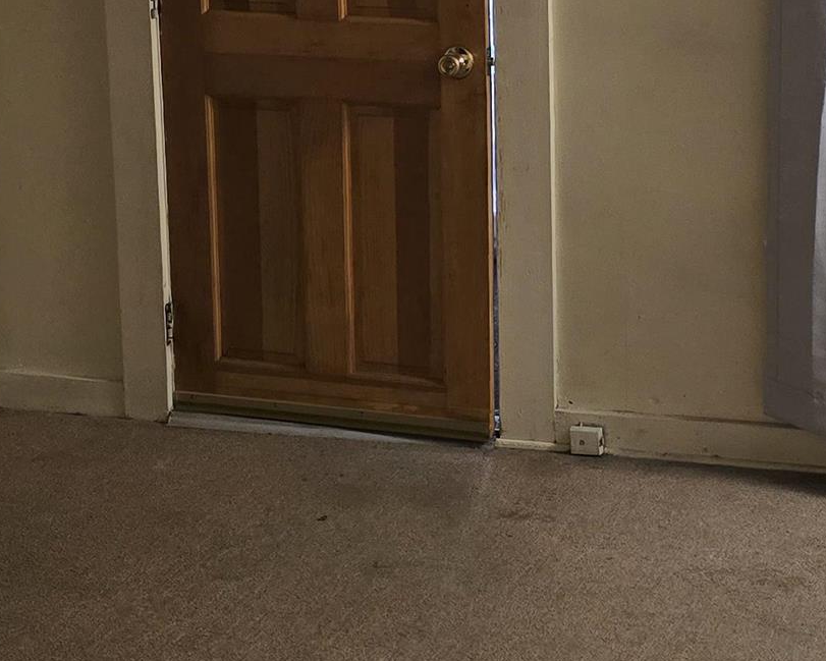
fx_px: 2078
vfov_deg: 17.9
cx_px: 555
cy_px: 96
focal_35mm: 85
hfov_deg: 22.4
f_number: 1.7
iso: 800
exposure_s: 1/120
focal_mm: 6.3
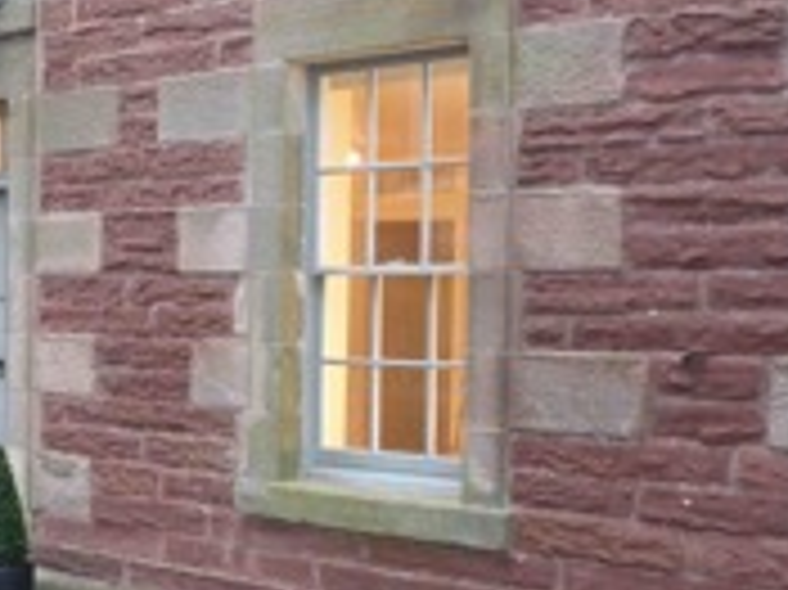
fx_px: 1547
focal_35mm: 68
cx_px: 36
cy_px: 383
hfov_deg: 27.3
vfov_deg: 21.5
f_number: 3.6
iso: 400
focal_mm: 5.8
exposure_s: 1/30
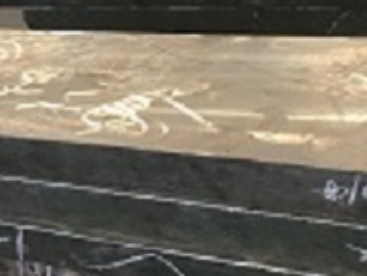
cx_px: 223
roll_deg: +15.0
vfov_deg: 15.2
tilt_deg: -27.0
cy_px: 106
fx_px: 1029
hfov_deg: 20.2
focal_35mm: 97
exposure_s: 1/33
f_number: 2.2
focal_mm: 4.15
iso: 100
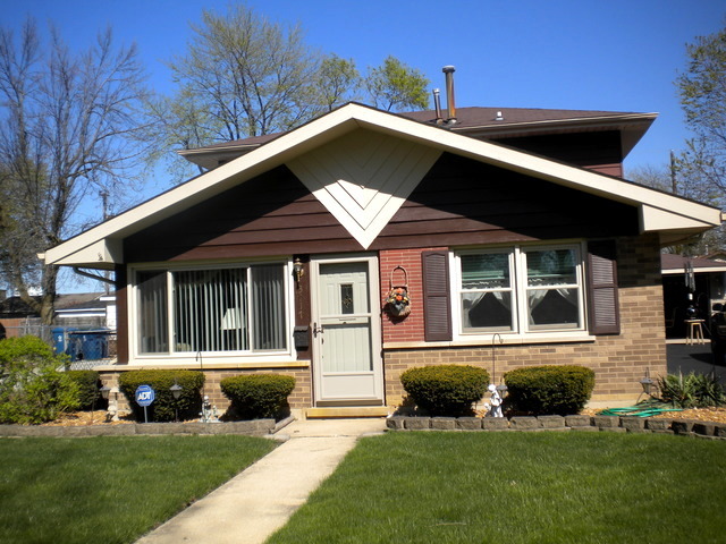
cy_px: 272
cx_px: 363
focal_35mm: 35
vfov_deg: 40.7
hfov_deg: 52.6
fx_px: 734
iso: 80
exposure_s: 1/638
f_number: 4.6
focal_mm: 6.3
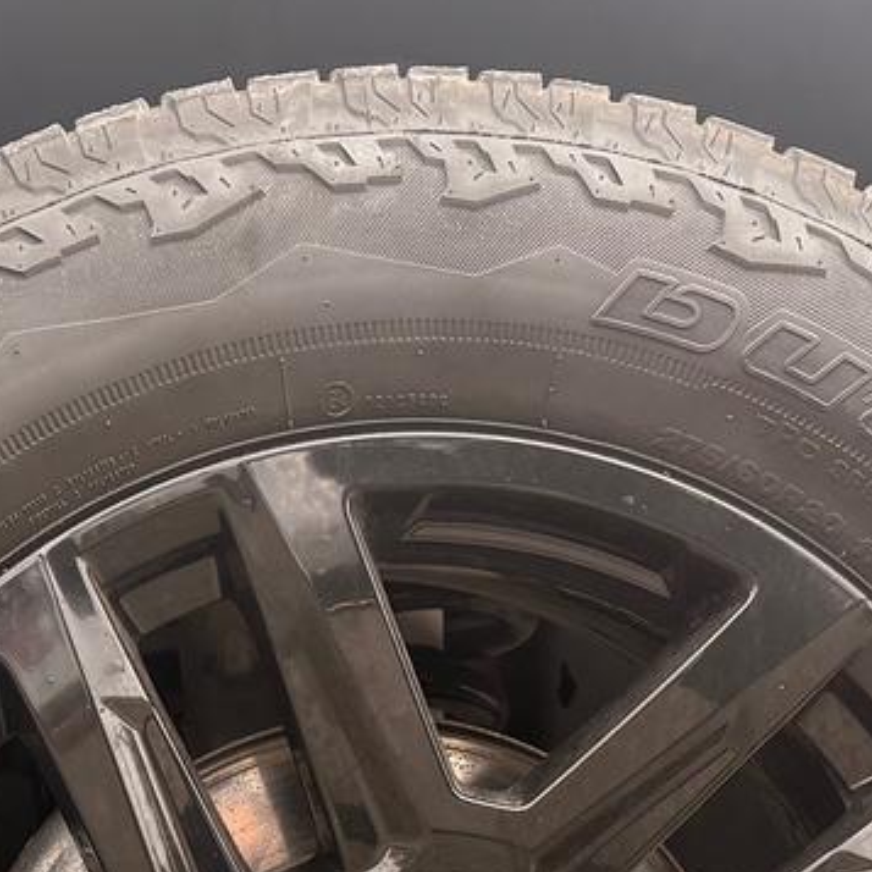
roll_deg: +0.5
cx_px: 256
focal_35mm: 76
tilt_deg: -7.3
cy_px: 1119
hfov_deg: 22.6
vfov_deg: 20.8
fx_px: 2166
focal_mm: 6.76
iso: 100
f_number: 1.78
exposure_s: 1/796
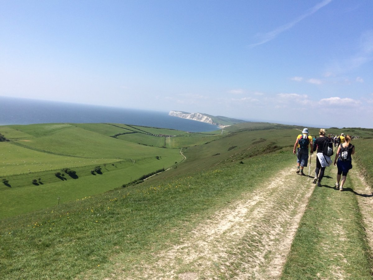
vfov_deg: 48.2
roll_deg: -6.0
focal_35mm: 29
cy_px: 140
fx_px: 312
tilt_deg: -2.2
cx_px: 186
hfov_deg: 61.7
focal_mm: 4.15
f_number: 2.2
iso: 32
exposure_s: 1/2415
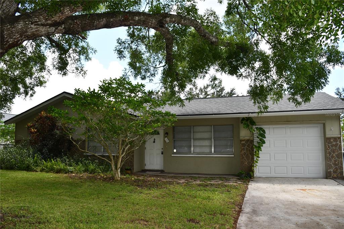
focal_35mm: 27
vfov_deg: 47.9
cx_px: 172
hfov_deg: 67.4
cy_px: 114
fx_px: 258
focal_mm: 18
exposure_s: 1/250
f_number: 5.6
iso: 100
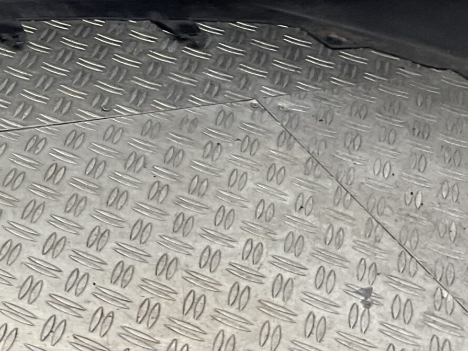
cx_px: -175
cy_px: -116
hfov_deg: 20.9
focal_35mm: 83
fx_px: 1122
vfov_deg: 16.7
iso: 40
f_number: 1.8
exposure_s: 1/120
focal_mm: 3
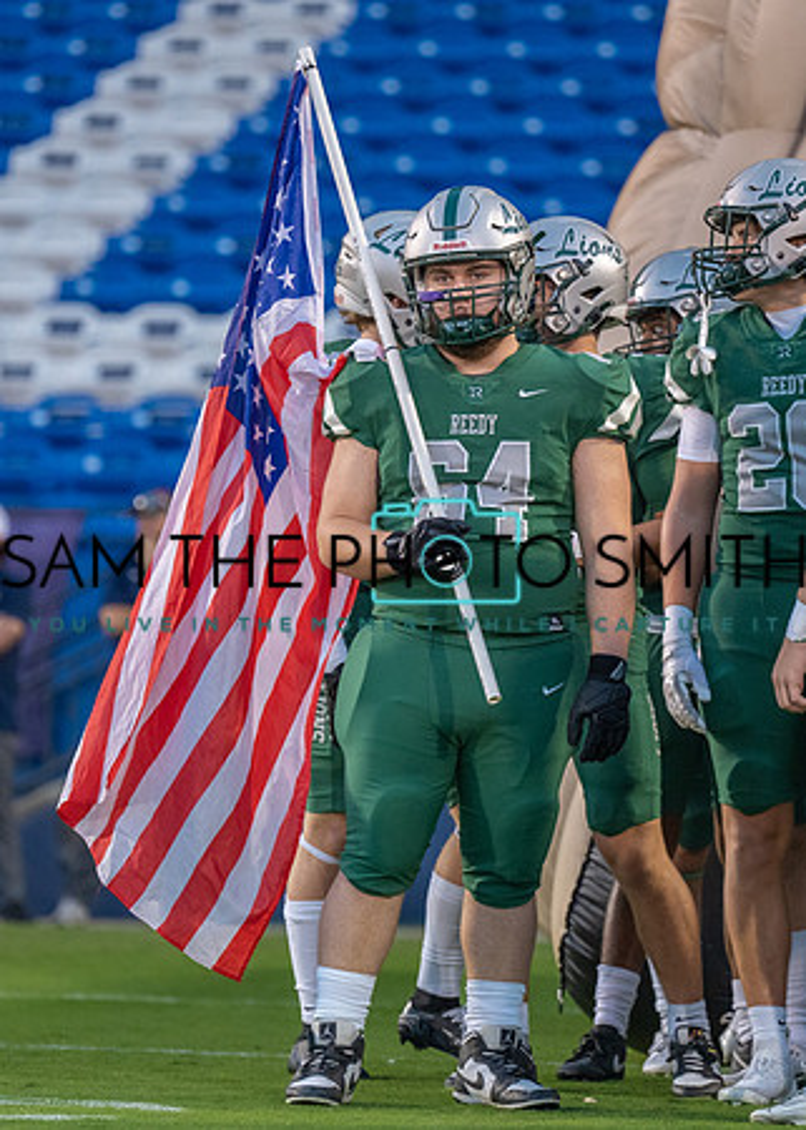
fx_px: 9473
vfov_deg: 6.8
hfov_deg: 4.9
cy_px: 557
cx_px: 446
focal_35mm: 295
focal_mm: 162
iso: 2000
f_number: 2.8
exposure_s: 1/1000
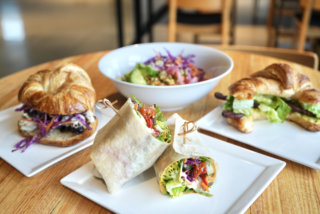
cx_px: 157
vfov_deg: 33.4
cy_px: 109
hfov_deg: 48.5
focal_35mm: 40
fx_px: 356
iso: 1000
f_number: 4
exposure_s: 1/160
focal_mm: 39
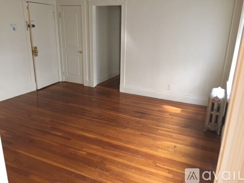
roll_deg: -0.9
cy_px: 92
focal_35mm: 29
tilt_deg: -17.7
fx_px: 204
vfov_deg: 48.2
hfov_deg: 61.7
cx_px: 122
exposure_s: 1/30
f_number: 2.2
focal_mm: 4.15
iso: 200
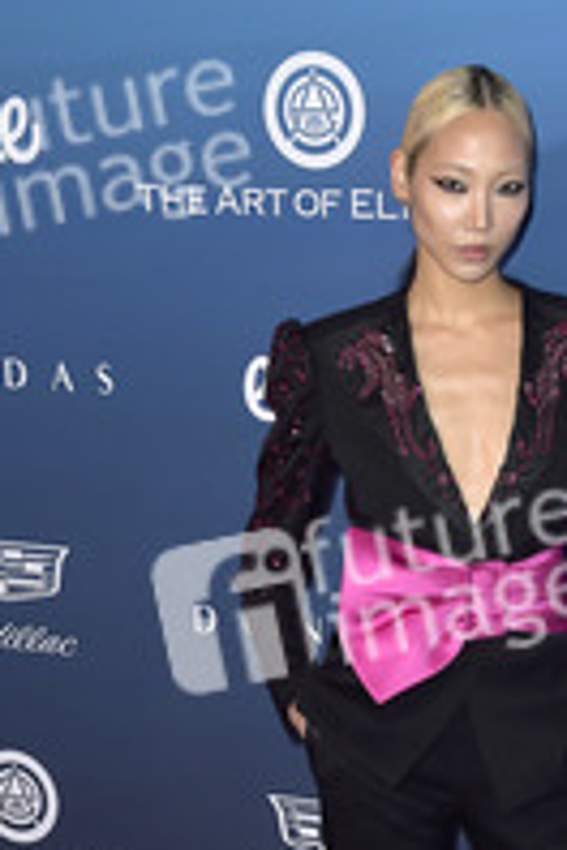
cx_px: 500
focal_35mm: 81
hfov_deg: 16.6
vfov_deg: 24.2
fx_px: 1913
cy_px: 807
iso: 250
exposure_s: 1/250
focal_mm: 40
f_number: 5.6
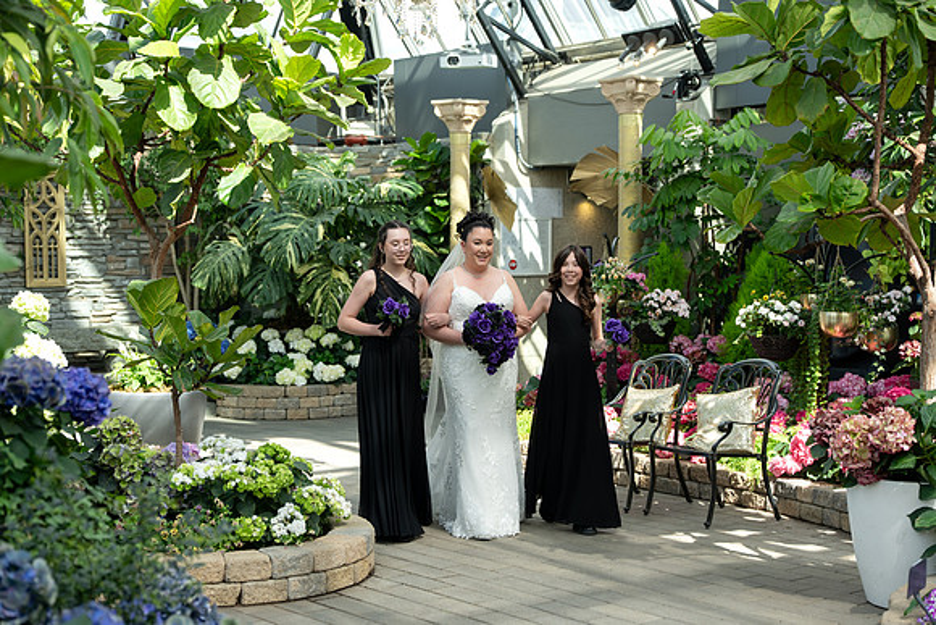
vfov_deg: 22.6
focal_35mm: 60
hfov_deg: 33.4
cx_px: 468
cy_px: 312
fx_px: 1560
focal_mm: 60
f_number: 2.8
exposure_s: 1/320
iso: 160
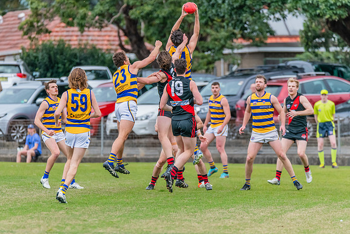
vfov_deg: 3.0
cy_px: 123
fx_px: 4473
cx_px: 163
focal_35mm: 460
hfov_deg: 4.5
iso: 1600
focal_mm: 420
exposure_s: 1/1600
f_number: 6
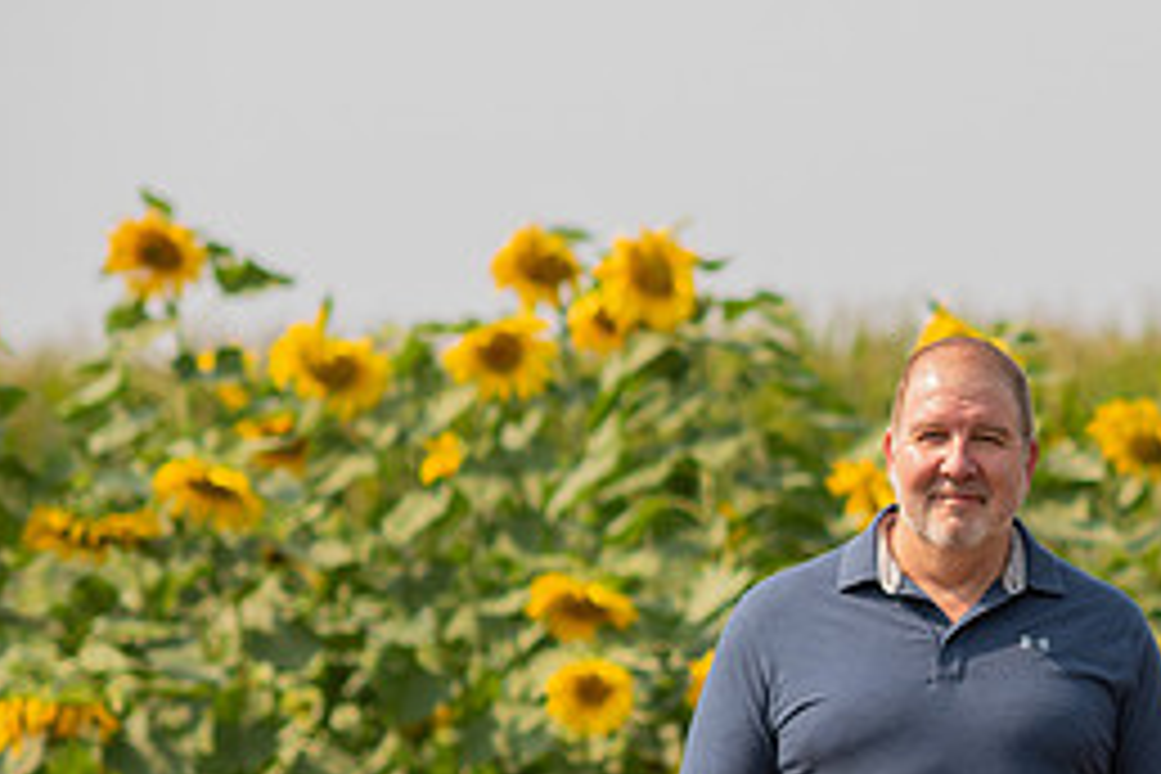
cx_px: 1351
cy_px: 469
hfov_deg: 9.5
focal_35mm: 215
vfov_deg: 6.4
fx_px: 6933
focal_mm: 85
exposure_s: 1/640
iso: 50
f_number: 2.5
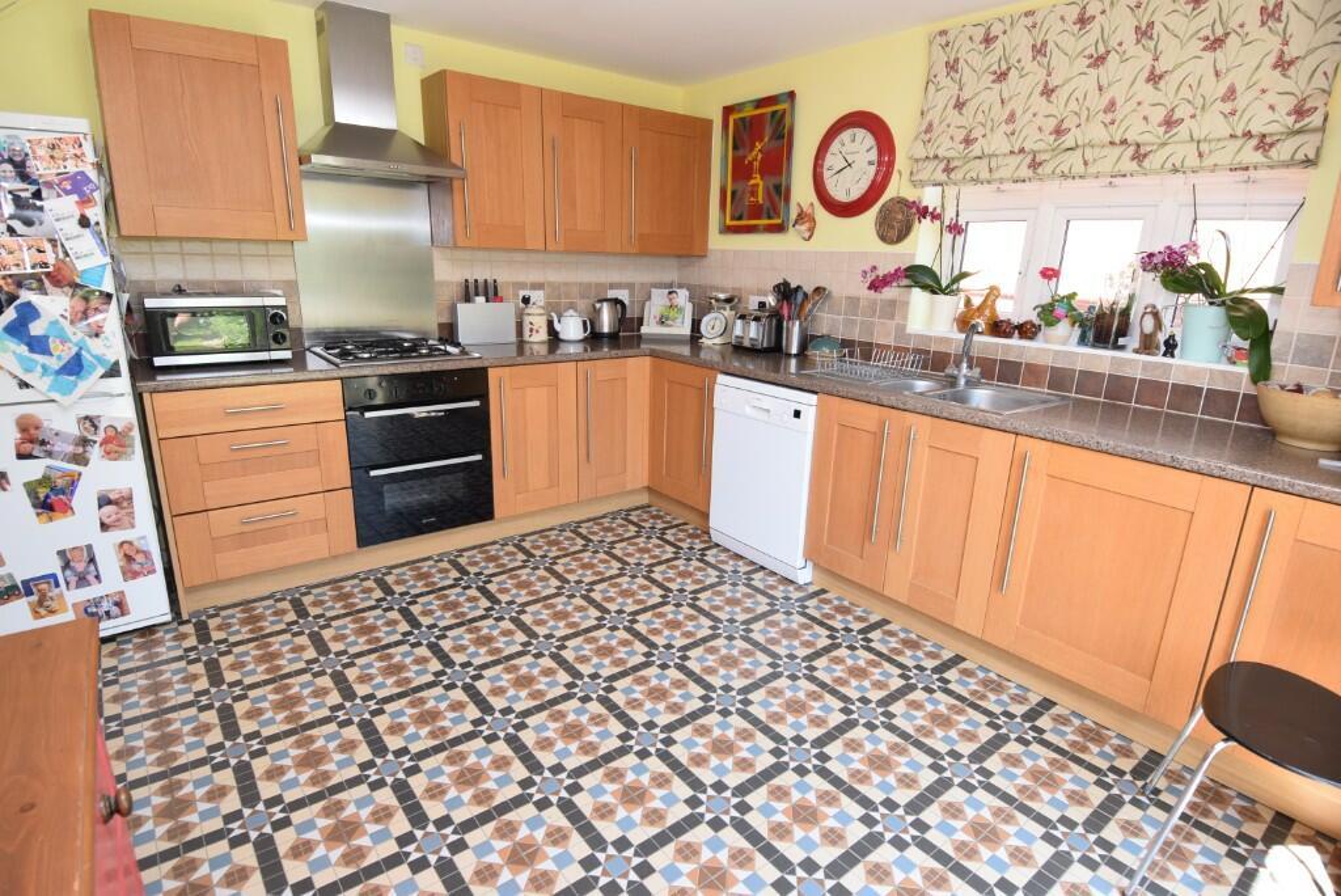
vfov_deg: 67.5
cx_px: 670
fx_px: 671
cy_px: 448
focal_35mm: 18
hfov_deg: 90.0
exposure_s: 1/125
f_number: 5.6
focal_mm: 12
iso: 640
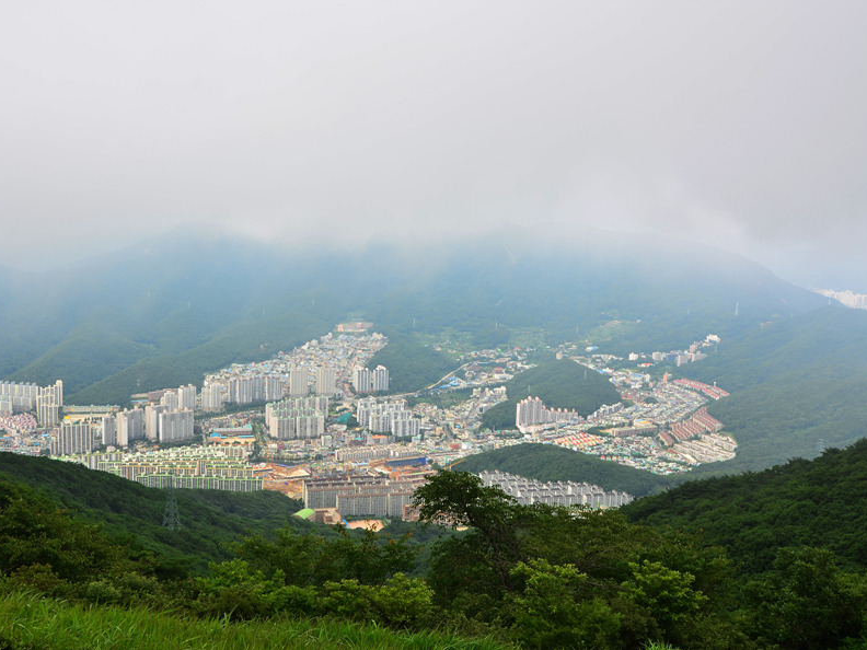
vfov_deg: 39.7
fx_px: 902
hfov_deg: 51.3
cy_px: 325
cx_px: 392
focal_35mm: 36
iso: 100
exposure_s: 1/30
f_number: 13
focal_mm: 22
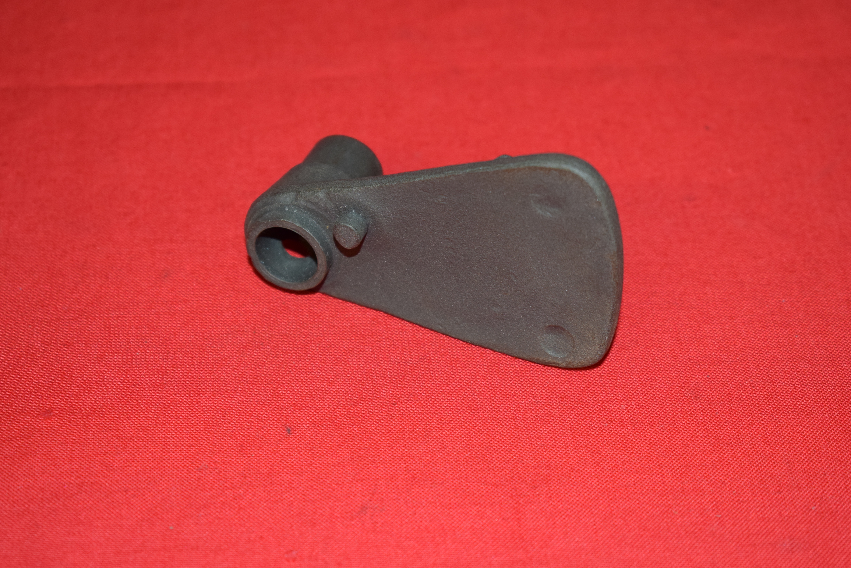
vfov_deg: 16.6
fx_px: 1951
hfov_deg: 24.6
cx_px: 426
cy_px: 284
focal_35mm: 82
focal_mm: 55
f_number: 5.6
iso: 1250
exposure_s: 1/125
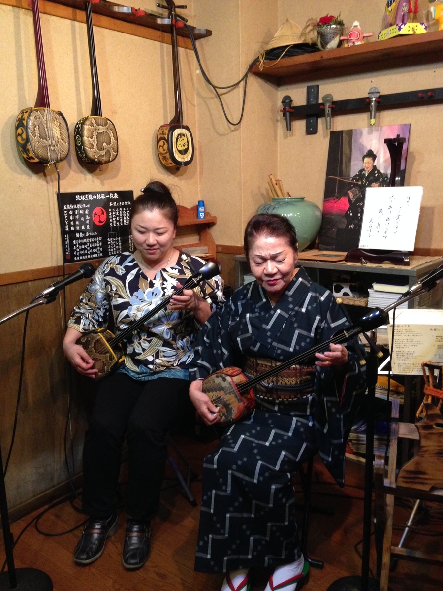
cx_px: 222
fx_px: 563
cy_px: 296
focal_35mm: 33
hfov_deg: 42.9
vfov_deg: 55.4
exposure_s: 1/15
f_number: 2.4
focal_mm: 4.12
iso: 400
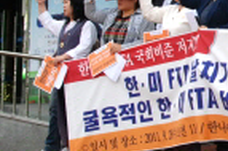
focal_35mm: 147
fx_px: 930
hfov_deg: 13.3
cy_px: -4
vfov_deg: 9.2
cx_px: 322
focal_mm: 28
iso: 800
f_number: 11
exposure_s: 1/500
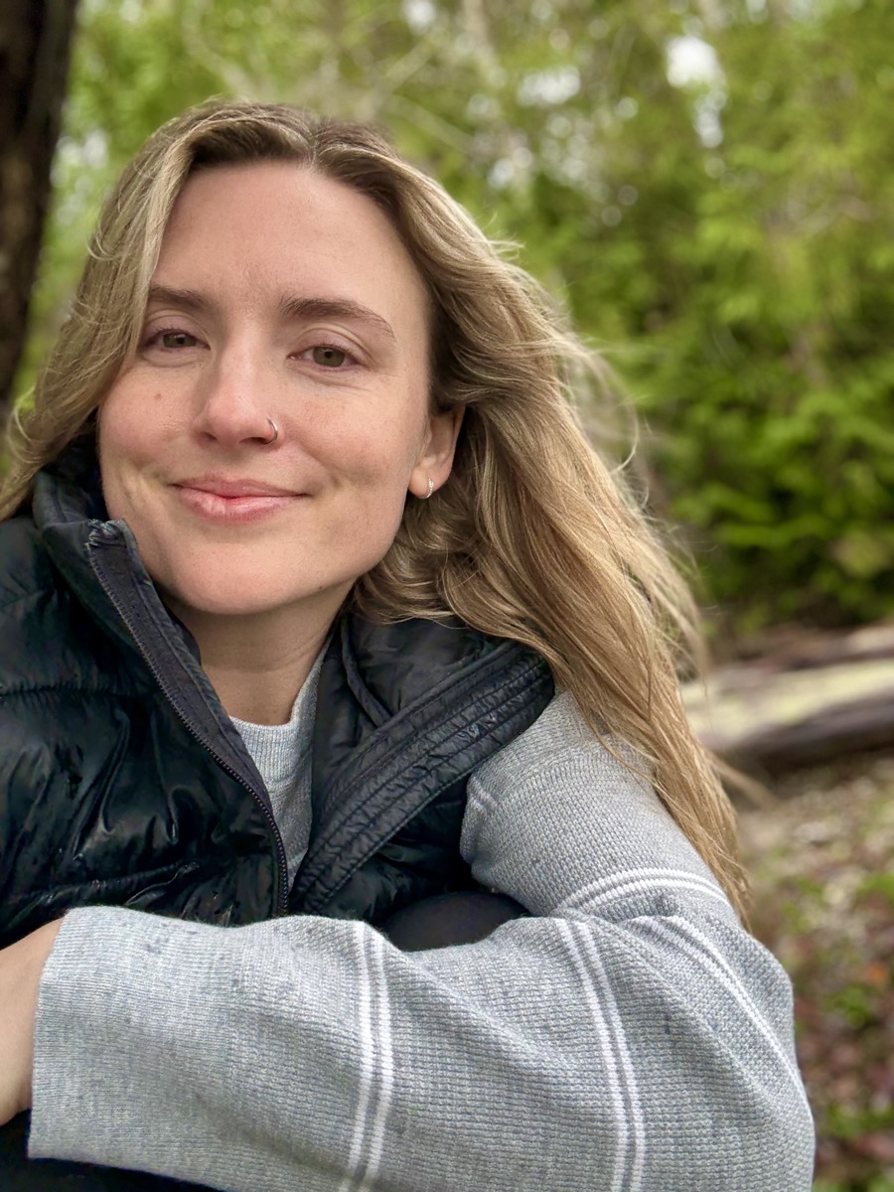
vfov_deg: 60.0
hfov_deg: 46.8
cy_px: 596
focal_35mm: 30
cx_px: 447
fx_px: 1033
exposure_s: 1/107
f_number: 1.9
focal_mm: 2.69
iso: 80
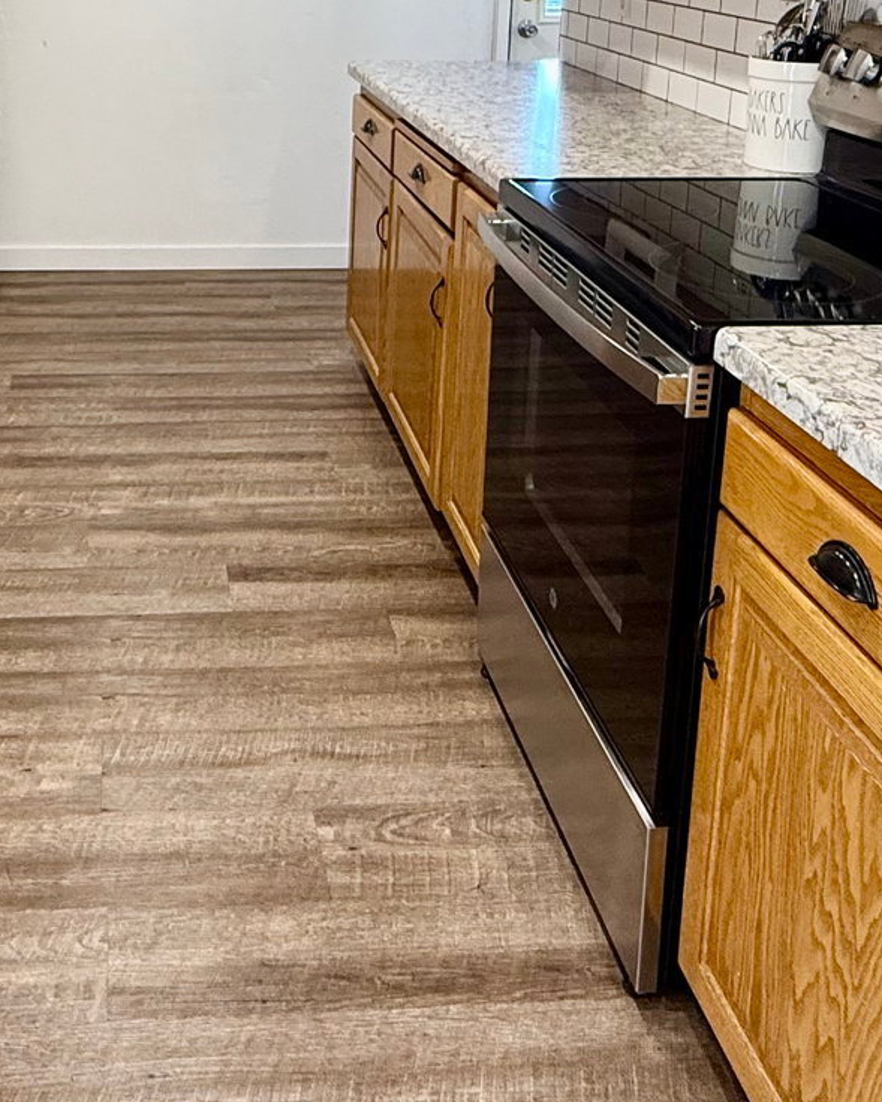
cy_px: 144
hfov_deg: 37.9
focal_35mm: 38
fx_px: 1240
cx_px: 195
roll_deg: -0.3
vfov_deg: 44.3
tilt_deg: -11.4
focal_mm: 2.22
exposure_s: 1/60
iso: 200
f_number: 2.2
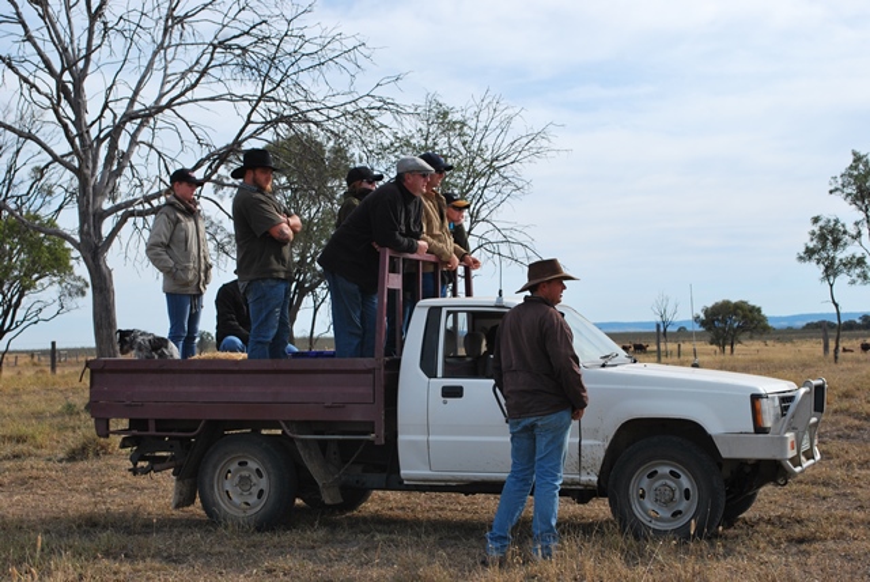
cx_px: 435
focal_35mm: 63
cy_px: 291
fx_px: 1524
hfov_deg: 31.9
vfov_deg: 21.6
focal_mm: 42
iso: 200
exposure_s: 1/400
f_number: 10
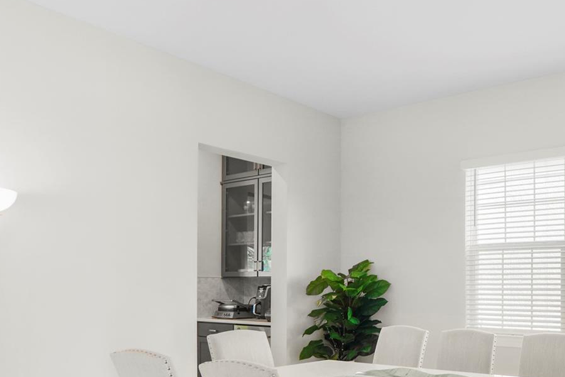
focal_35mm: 32
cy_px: 286
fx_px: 502
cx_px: 448
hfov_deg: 54.9
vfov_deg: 39.9
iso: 640
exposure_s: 1/60
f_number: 2.8
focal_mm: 12
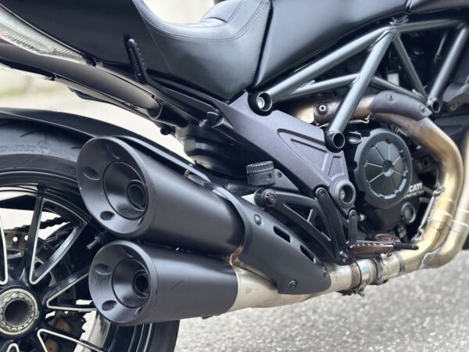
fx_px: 705
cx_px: 234
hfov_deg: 36.8
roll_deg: +3.2
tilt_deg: -14.6
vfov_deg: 28.0
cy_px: 176
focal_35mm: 52
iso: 320
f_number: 1.6
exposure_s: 1/29
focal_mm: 5.96
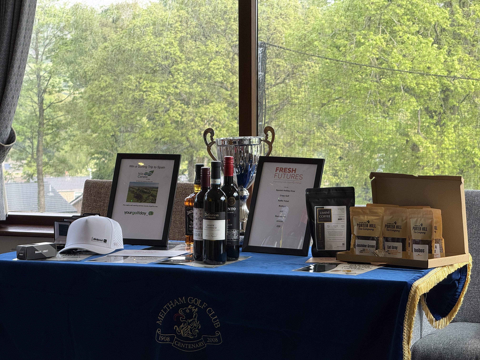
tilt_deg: -3.6
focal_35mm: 120
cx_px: 240
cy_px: 180
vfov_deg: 12.3
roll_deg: +0.3
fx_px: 1664
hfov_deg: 16.4
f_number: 2.8
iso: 50
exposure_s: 1/147
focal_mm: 15.66
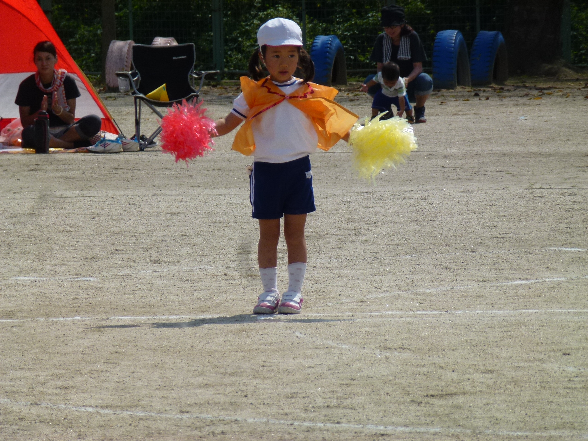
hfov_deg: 5.2
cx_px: 294
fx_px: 6523
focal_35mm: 384
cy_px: 220
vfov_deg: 3.9
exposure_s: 1/1000
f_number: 5.9
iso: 100
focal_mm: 68.8
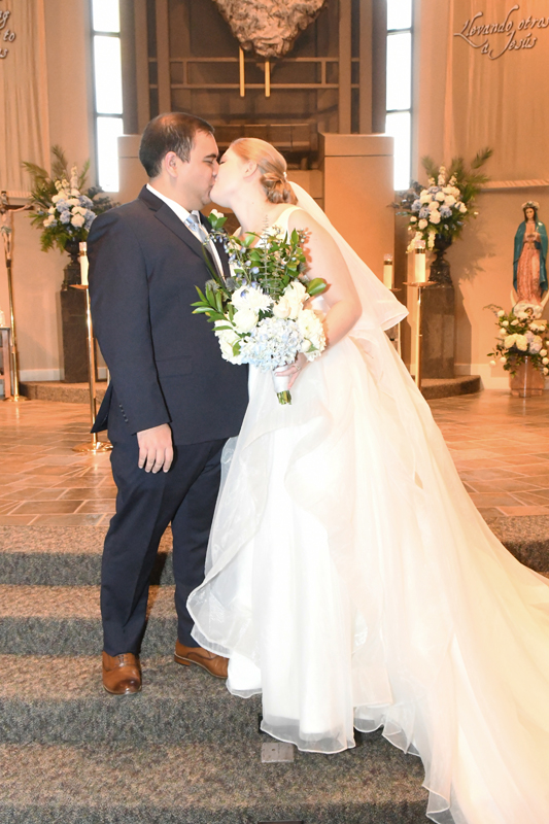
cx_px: 274
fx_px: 824
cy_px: 412
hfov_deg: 36.9
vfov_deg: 53.1
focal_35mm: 36
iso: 16000
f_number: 8
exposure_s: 1/200
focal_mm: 24
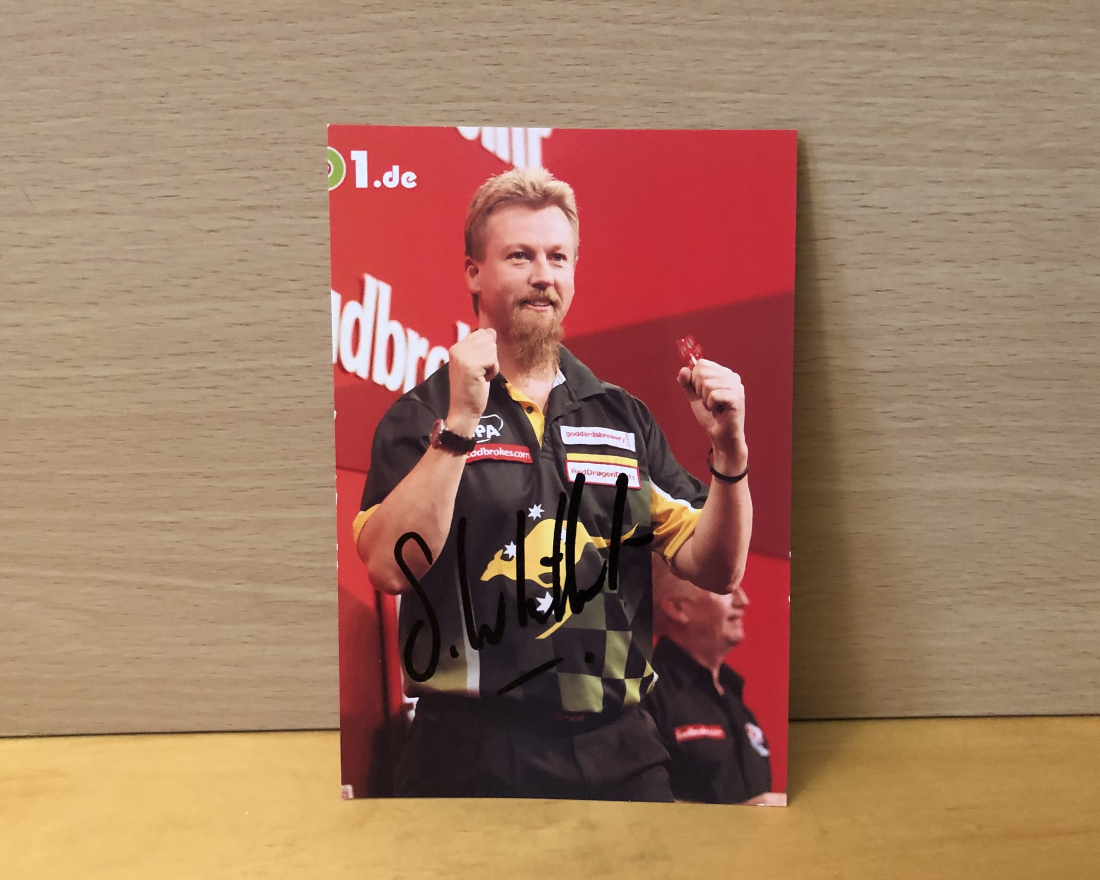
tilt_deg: -18.5
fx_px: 977
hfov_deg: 58.8
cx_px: 546
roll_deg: +0.3
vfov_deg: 48.5
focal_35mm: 30
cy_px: 450
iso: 100
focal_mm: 3.99
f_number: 1.8
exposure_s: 1/6
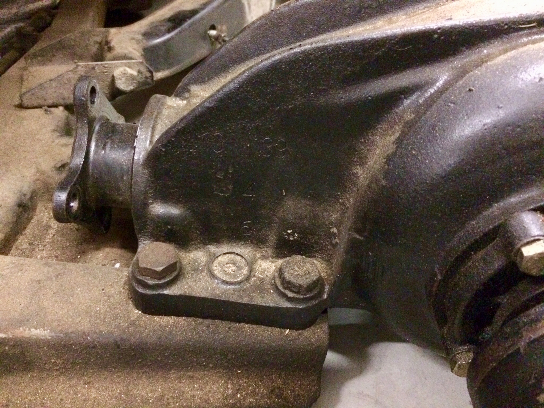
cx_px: 272
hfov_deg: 61.7
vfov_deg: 48.2
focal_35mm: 29
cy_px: 204
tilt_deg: -38.9
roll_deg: +0.1
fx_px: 456
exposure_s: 1/15
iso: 1250
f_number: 2.2
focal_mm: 4.15
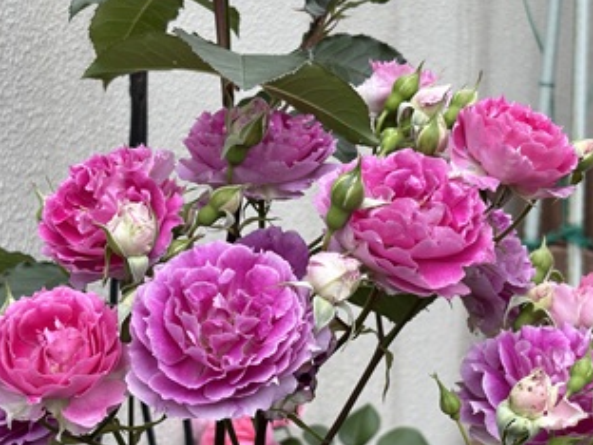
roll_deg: +0.2
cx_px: 327
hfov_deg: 27.8
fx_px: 1199
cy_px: 292
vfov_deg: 20.9
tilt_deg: -12.7
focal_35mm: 70
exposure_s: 1/394
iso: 32
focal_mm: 5.96
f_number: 1.6
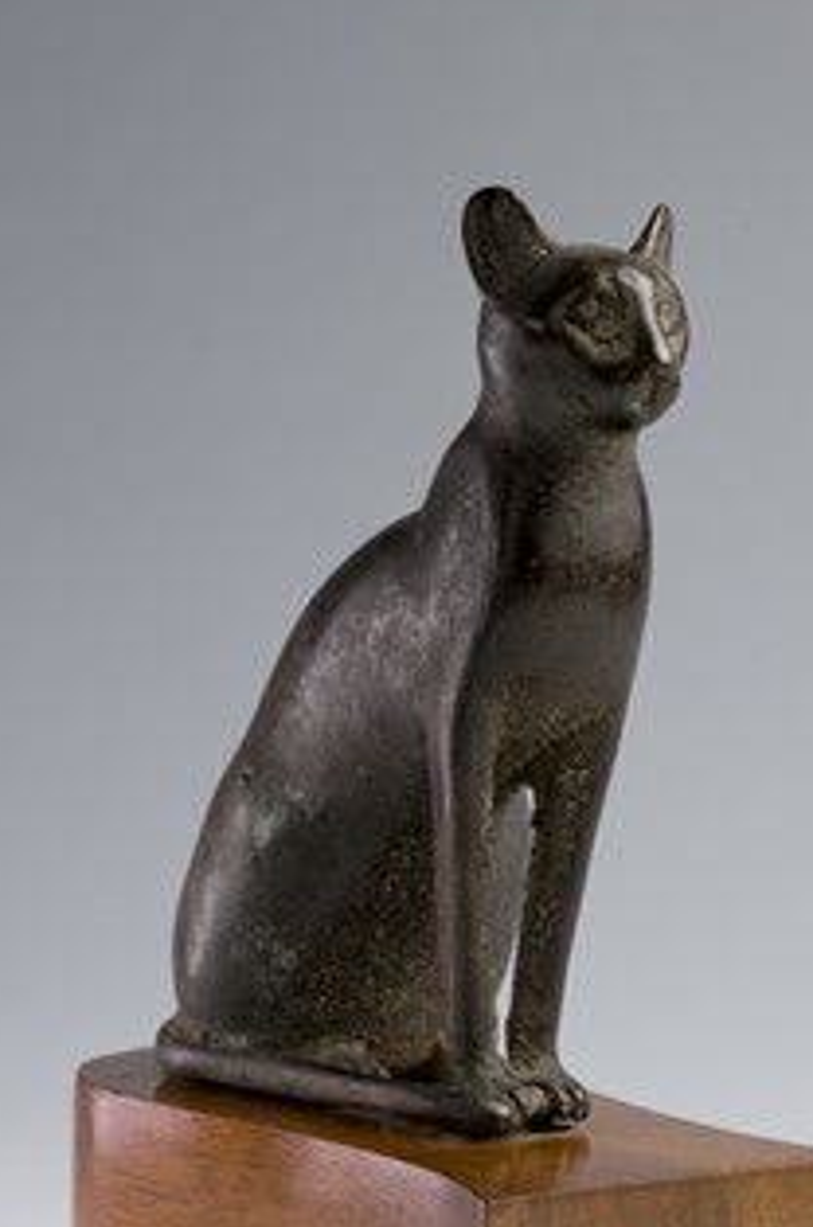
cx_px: 491
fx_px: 4151
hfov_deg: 11.2
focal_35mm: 122
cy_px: 707
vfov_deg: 16.8
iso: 64
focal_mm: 85
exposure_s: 1/1.25
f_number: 18
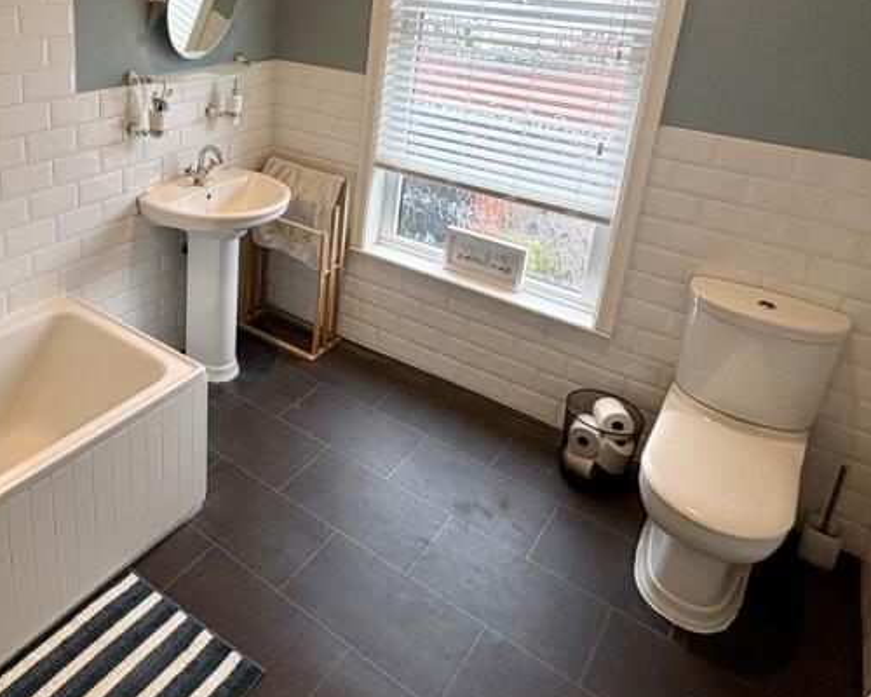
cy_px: 159
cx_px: 261
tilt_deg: -16.4
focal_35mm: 28
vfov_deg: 49.1
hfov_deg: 60.1
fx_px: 722
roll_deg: -2.7
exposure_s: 1/99
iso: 80
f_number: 2.2
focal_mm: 2.22
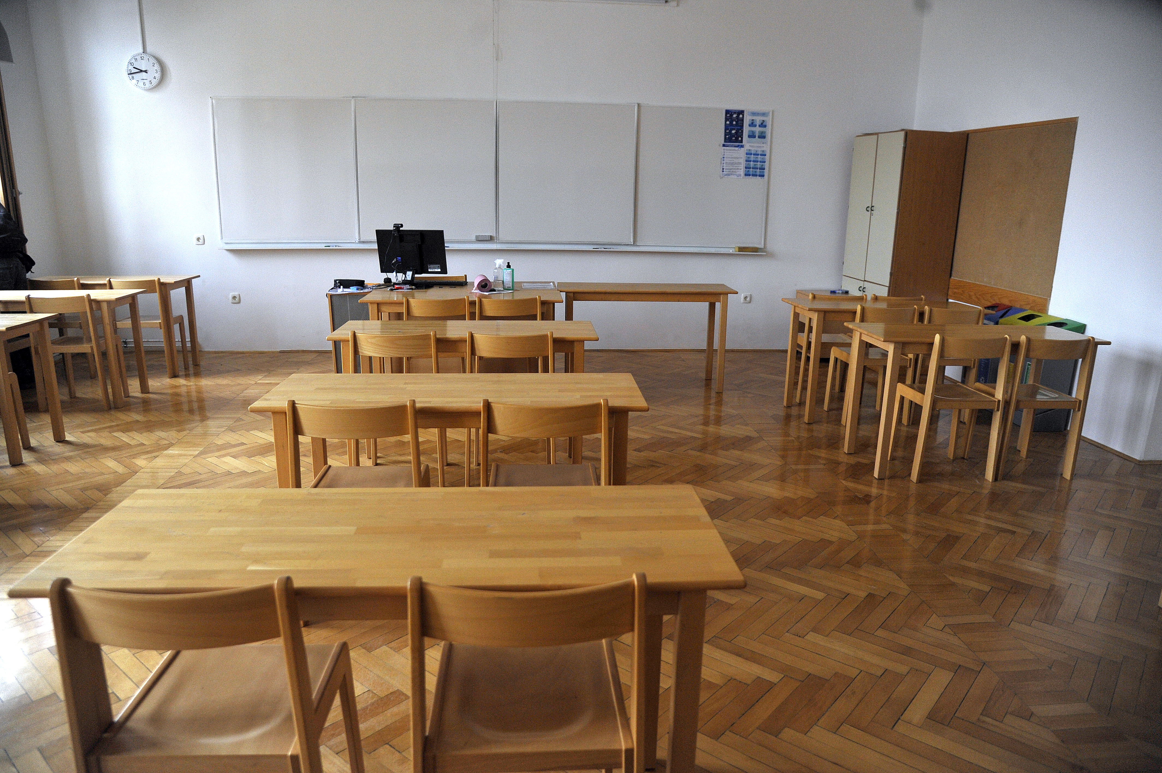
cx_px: 581
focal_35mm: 24
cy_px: 386
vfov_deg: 53.1
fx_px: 774
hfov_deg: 73.8
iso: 1250
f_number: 4
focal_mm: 24
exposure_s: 1/100
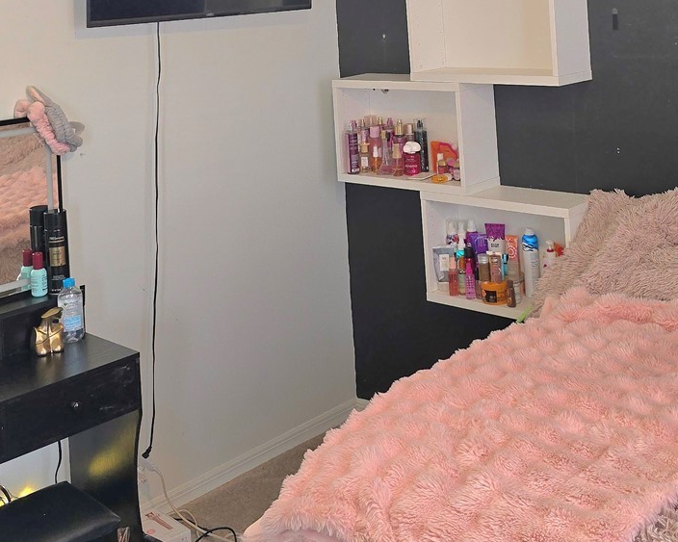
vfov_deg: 28.2
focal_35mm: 51
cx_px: 358
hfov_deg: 36.6
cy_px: 22
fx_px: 1023
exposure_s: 1/30
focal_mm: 6.3
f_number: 1.7
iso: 100
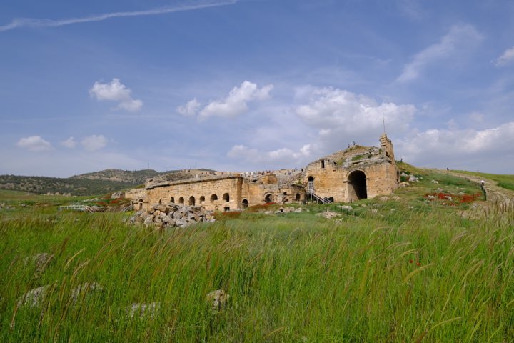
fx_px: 300
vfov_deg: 59.5
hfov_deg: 81.2
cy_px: 172
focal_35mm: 21
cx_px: 257
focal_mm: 13.8
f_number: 8
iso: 200
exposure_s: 1/500
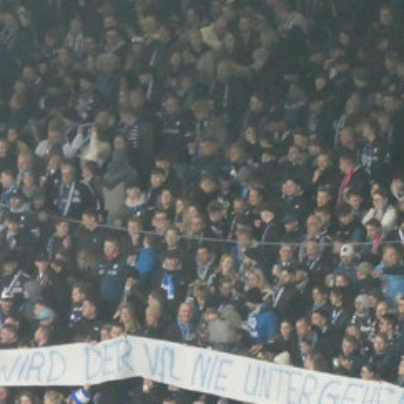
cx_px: -2
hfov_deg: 2.5
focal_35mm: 699
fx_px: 9230
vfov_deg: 2.5
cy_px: 351
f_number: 5.8
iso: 1600
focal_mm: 53.8
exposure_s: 1/100
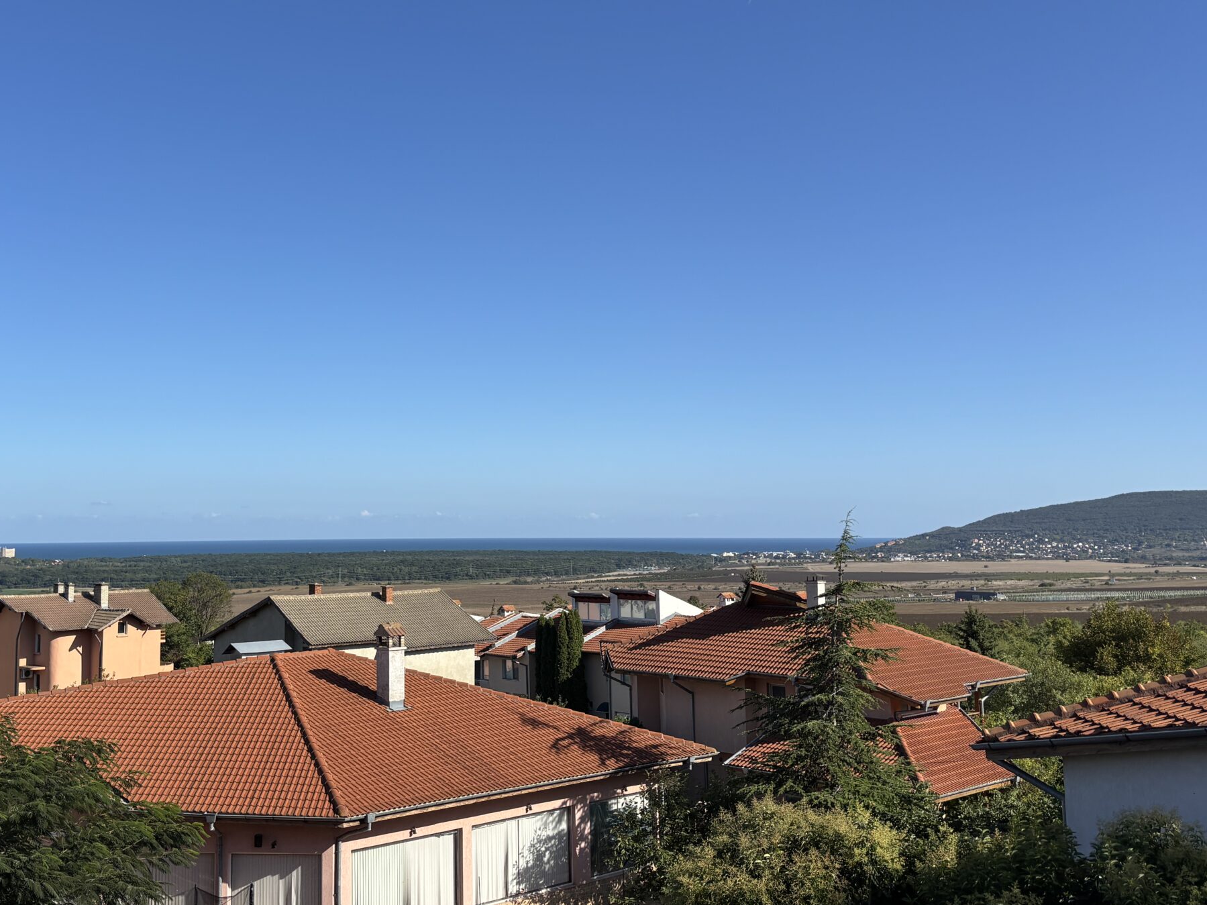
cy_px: 397
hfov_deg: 49.5
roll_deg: -0.5
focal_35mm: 37
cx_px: 424
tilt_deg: +4.9
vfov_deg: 38.6
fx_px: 1290
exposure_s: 1/4082
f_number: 1.6
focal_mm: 5.96
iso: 50
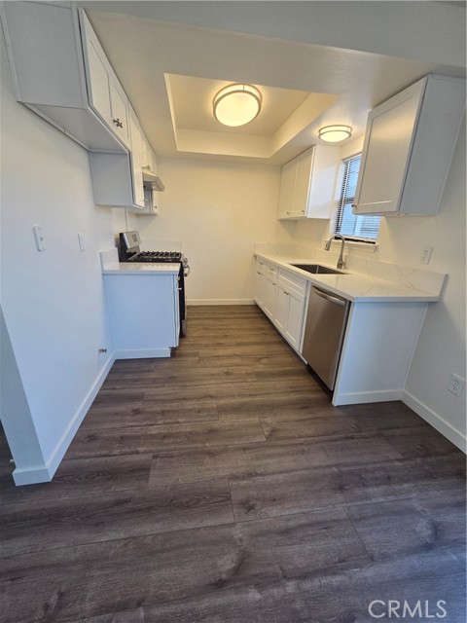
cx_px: 234
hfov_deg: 89.9
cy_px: 312
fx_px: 234
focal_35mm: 13
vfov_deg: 106.2
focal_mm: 2.2
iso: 125
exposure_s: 1/120
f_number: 2.2
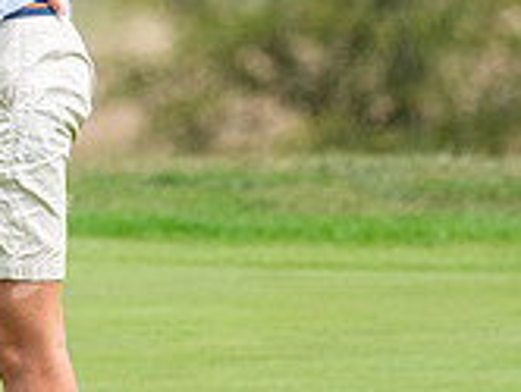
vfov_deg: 0.9
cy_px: 37
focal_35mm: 1598
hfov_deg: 1.2
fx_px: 24086
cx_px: -376
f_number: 5
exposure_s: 1/1600
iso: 250
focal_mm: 300
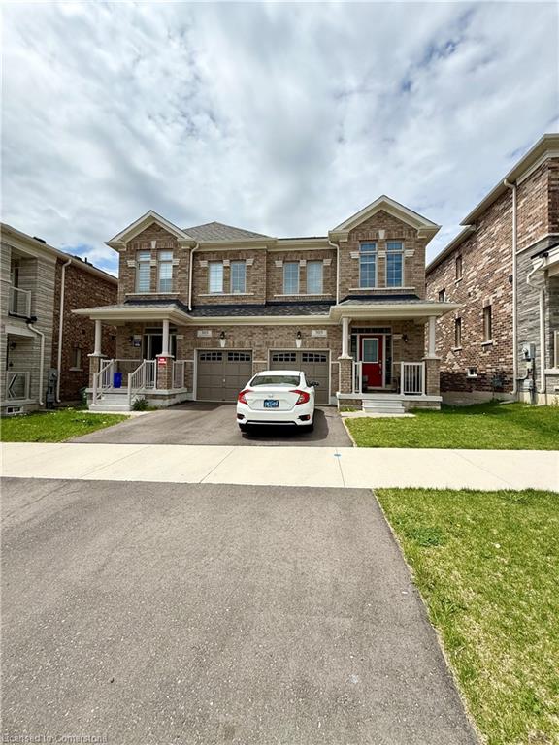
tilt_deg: +2.1
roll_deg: -0.7
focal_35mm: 14
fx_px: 301
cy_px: 372
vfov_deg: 102.1
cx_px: 280
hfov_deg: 85.7
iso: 50
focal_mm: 2.22
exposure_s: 1/3891
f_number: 2.2
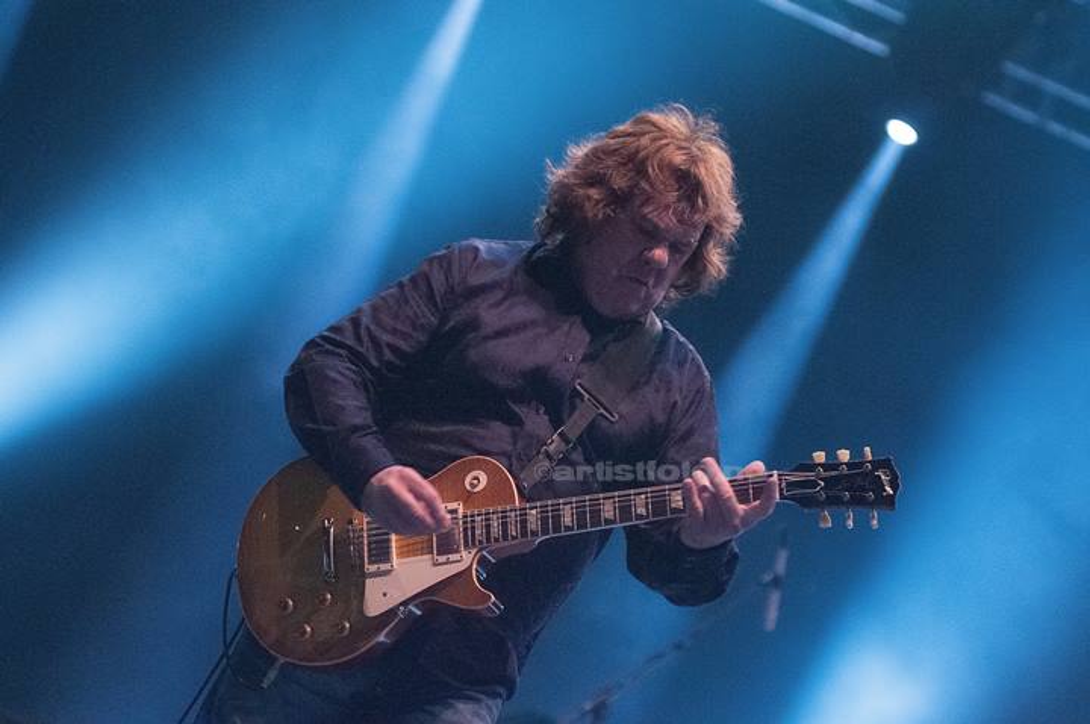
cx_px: 545
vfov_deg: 11.4
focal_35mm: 120
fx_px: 3628
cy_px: 362
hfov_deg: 17.1
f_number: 2.8
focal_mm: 80
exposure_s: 1/320
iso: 3200
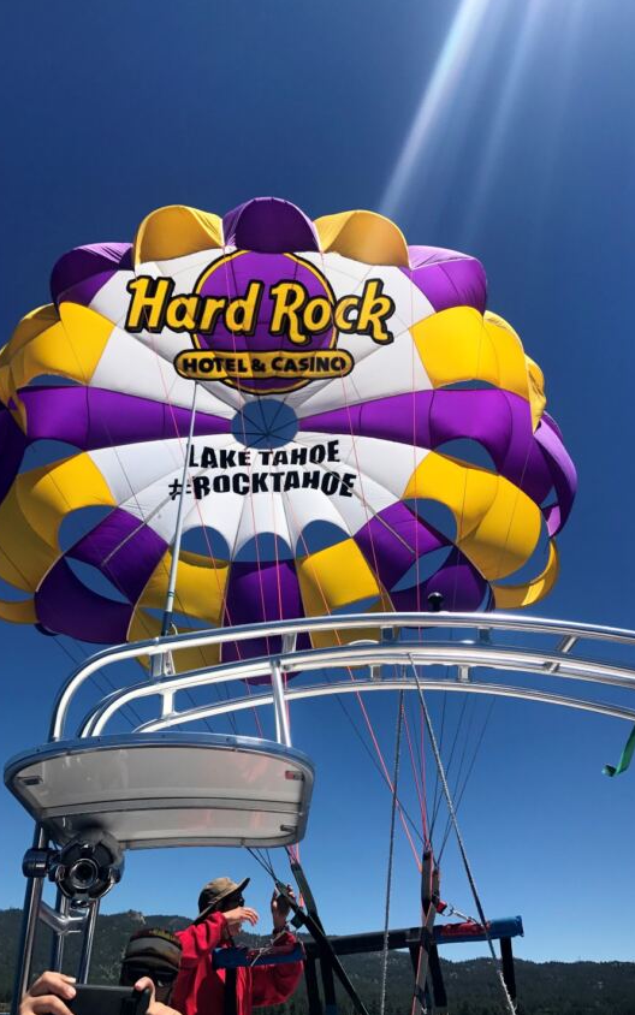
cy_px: 506
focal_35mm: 30
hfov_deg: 41.9
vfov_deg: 62.9
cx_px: 332
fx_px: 830
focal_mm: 3.99
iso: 20
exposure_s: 1/4000
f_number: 1.8
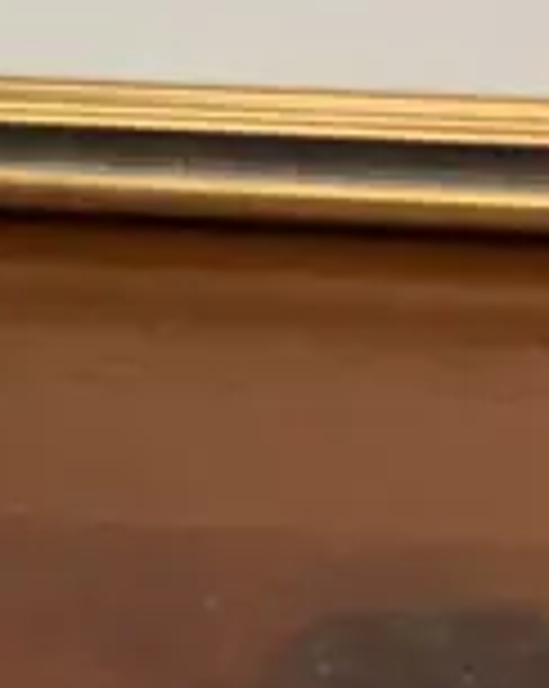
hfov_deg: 7.3
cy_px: -490
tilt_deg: -12.3
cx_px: -1017
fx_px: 3867
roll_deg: -0.1
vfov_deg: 9.7
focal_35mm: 190
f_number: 2.2
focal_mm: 4.15
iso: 50
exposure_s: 1/33
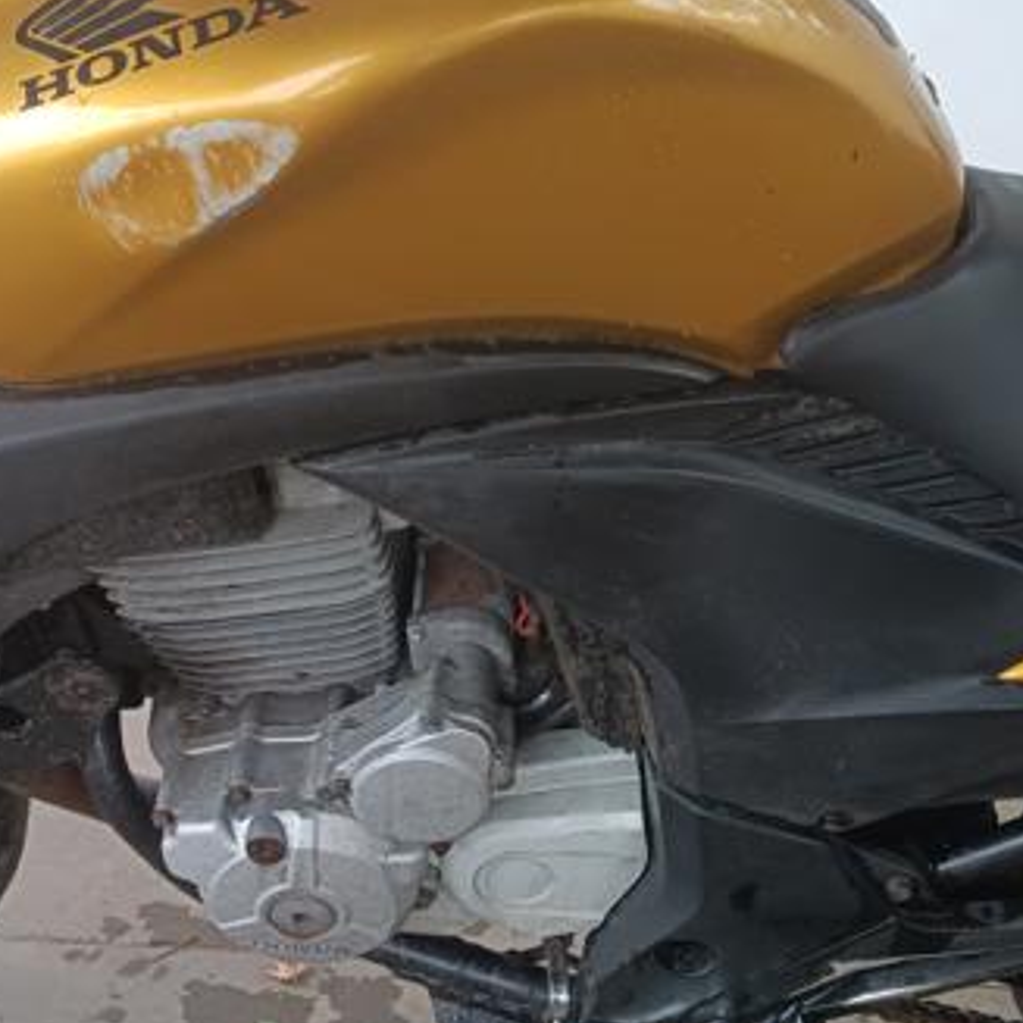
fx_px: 1505
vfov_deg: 37.4
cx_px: 479
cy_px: 419
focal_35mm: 45
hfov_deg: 37.5
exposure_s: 1/120
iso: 538
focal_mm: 4.81
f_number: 1.8
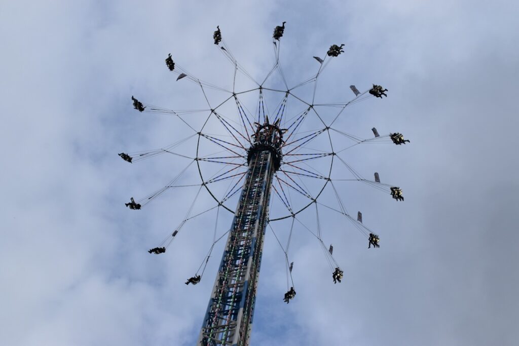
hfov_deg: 45.0
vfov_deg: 30.9
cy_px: 173
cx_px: 260
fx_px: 627
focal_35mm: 44
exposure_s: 1/400
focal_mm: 29
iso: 200
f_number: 10
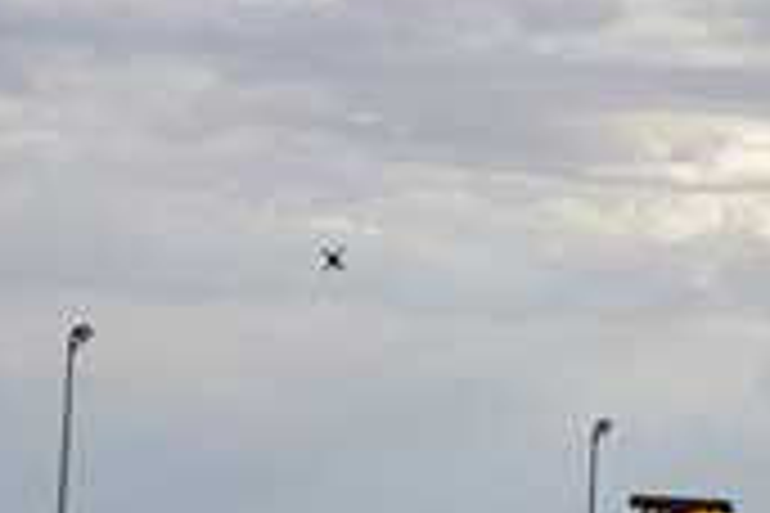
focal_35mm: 205
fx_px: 4384
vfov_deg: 6.6
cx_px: 1004
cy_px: 698
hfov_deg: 9.8
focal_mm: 70
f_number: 5.6
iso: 400
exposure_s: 1/1600
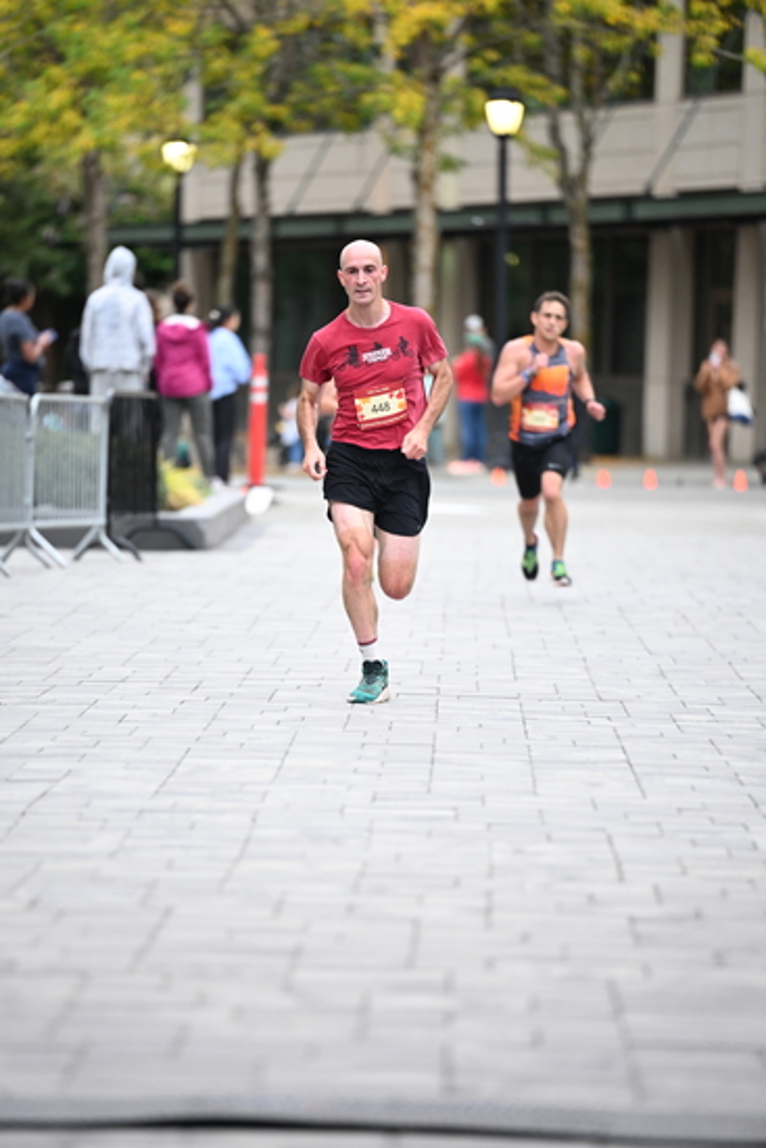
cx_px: 383
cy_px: 574
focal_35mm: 200
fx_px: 6379
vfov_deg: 10.3
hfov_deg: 6.9
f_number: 2.8
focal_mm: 200
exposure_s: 1/800
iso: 1600
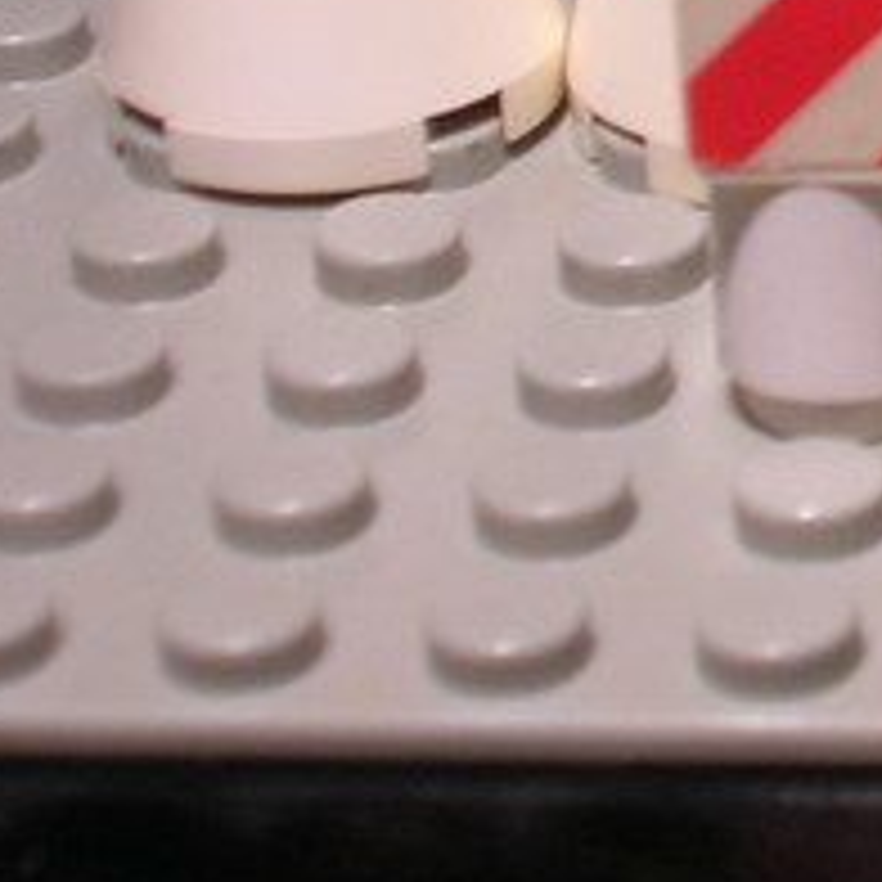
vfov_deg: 6.7
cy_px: -497
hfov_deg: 6.6
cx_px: 1850
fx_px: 7380
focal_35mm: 256
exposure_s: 1/16.4
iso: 50
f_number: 3.6
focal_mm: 10.4
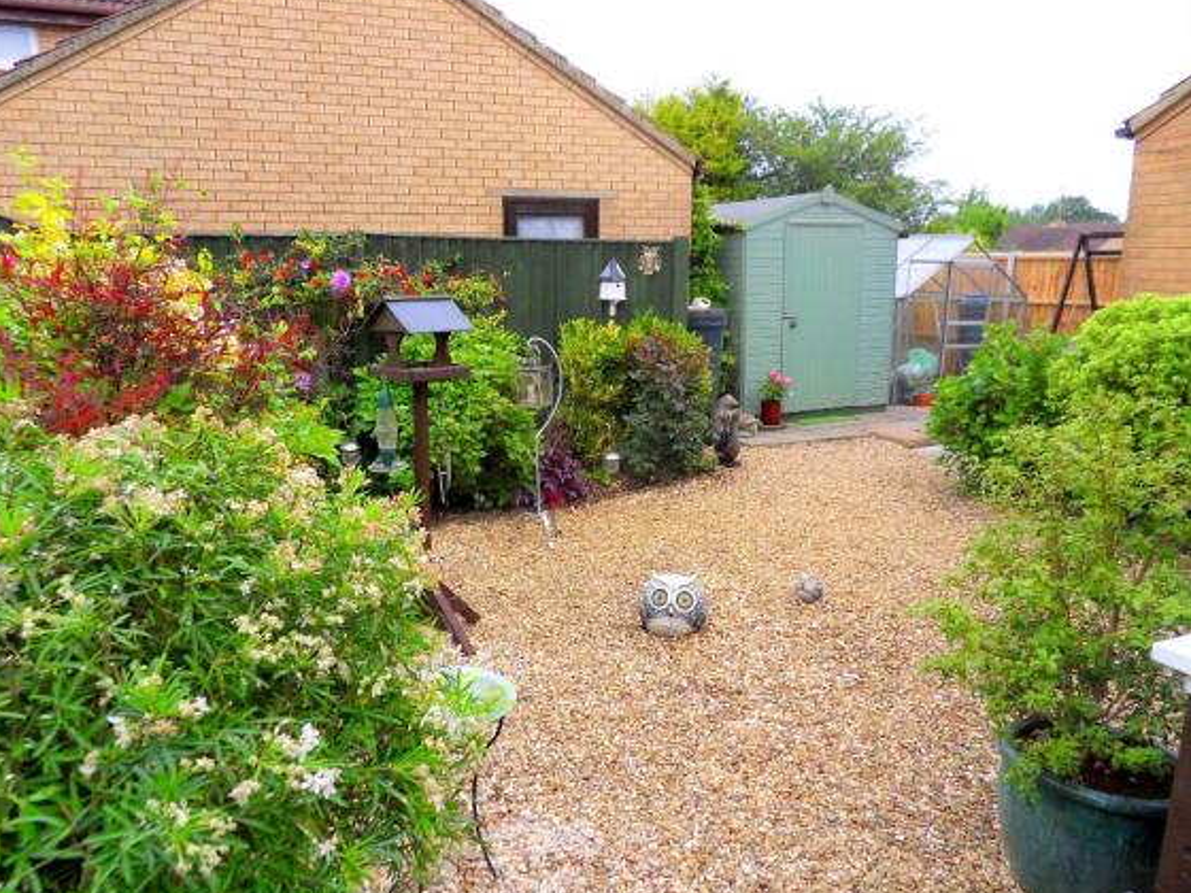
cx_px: 573
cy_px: 450
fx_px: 860
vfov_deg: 54.9
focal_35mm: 25
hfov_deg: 69.4
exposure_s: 1/180
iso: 80
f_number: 3.3
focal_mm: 4.2
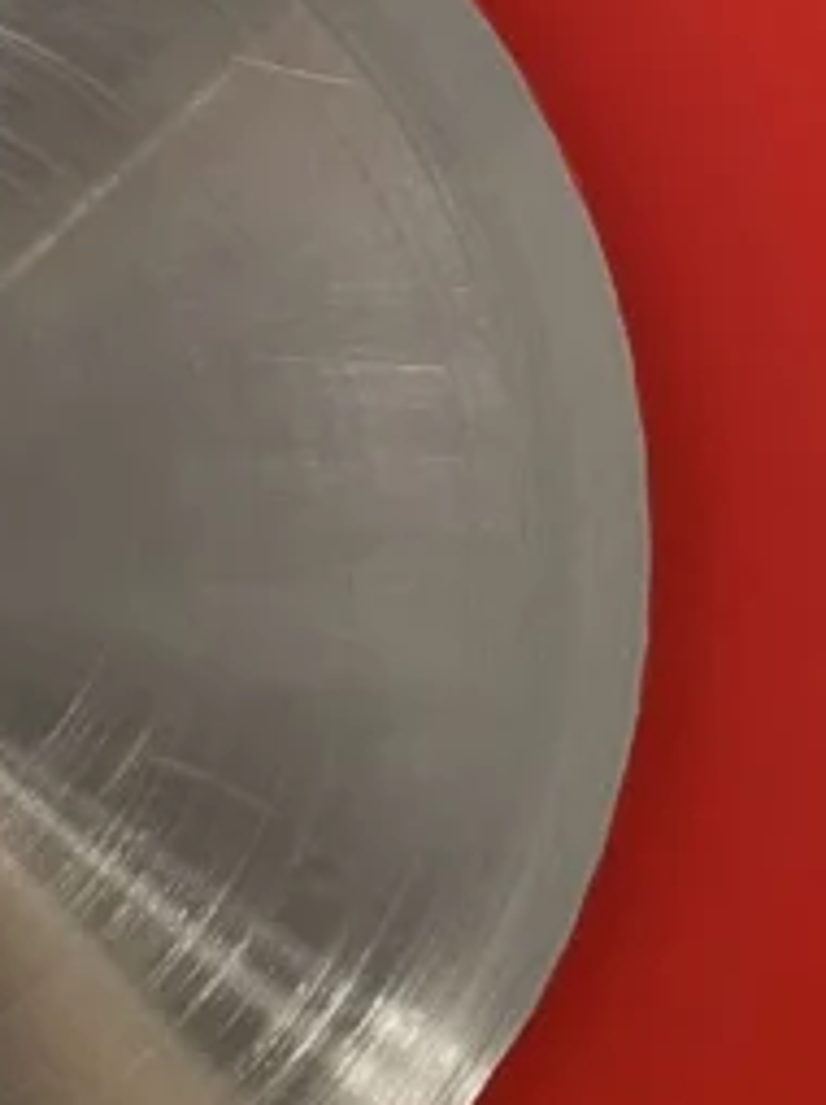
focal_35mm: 105
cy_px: 209
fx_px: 3346
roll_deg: +0.7
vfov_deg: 18.6
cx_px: -270
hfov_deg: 13.5
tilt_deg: +5.2
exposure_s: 1/50
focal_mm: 4.2
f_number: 1.6
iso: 125
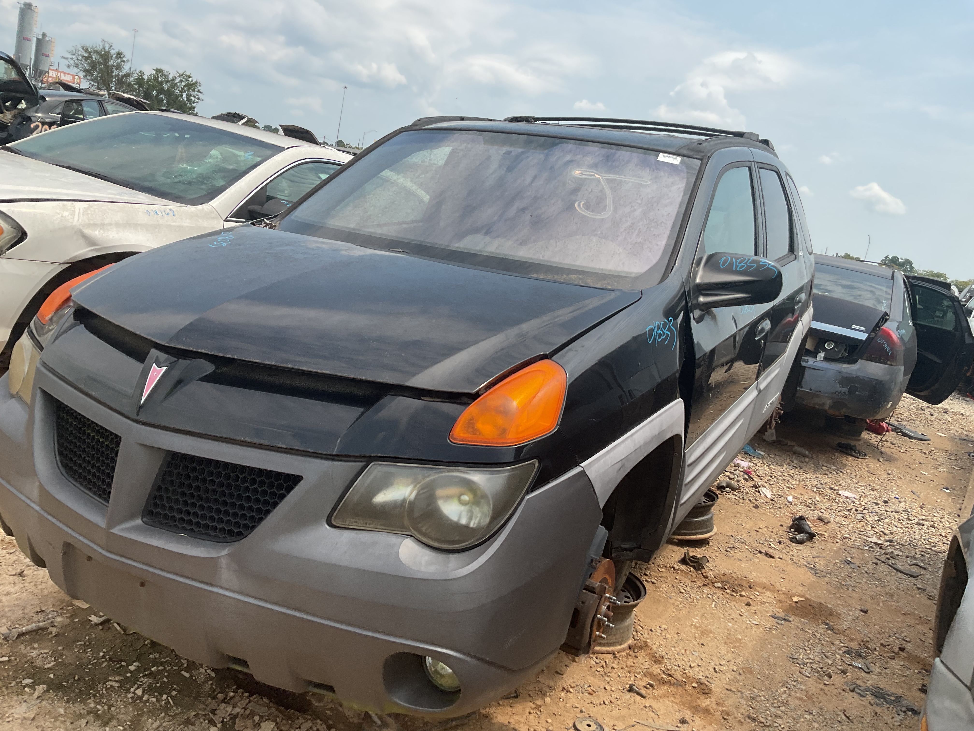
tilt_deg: -11.7
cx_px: 487
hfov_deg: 61.7
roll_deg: -11.8
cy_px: 366
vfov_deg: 48.2
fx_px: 816
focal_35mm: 29
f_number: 1.8
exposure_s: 1/1675
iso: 16
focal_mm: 3
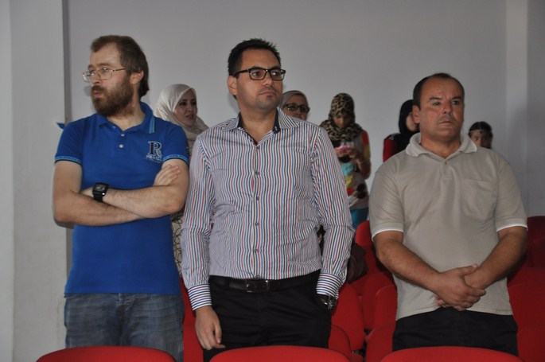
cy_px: 181
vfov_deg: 14.7
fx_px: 1406
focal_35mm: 93
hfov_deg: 21.9
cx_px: 272
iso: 800
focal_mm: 62
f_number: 5.3
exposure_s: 1/60
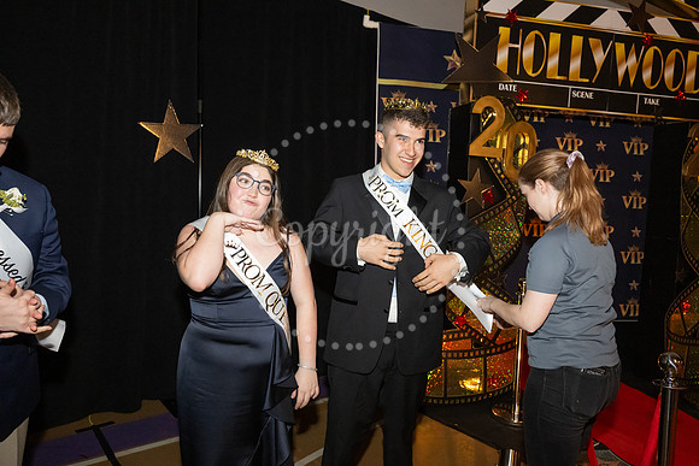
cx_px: 350
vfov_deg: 48.8
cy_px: 233
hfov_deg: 68.4
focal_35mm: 26
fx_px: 515
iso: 6400
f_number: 5.6
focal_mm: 26.5
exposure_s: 1/125
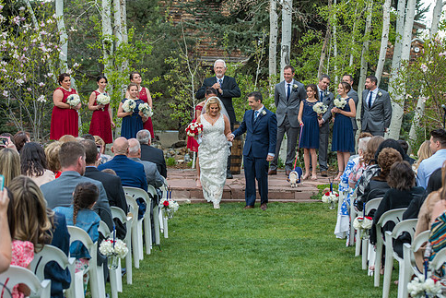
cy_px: 128
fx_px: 1276
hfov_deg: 19.8
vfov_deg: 13.3
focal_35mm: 103
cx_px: 241
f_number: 5
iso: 400
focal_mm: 86
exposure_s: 1/200
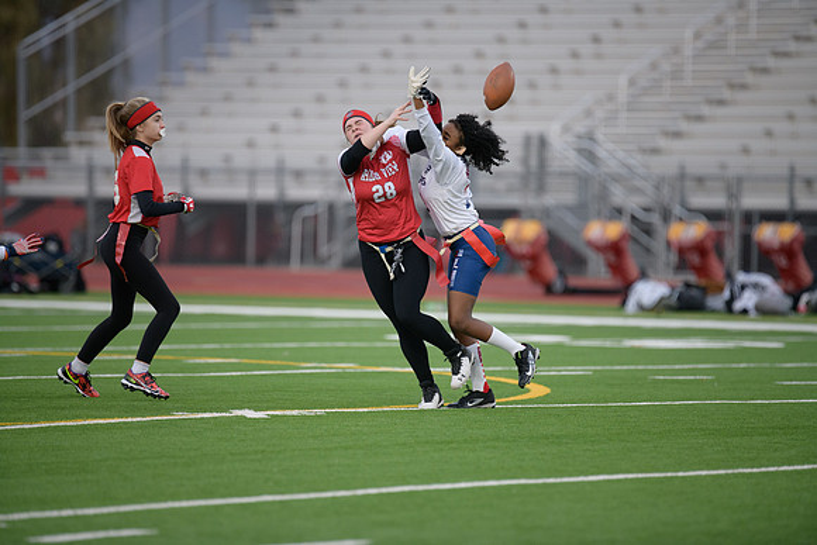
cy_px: 272
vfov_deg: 4.6
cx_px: 408
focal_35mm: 300
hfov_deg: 6.9
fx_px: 6810
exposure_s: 1/1250
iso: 1000
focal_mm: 300
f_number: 2.8
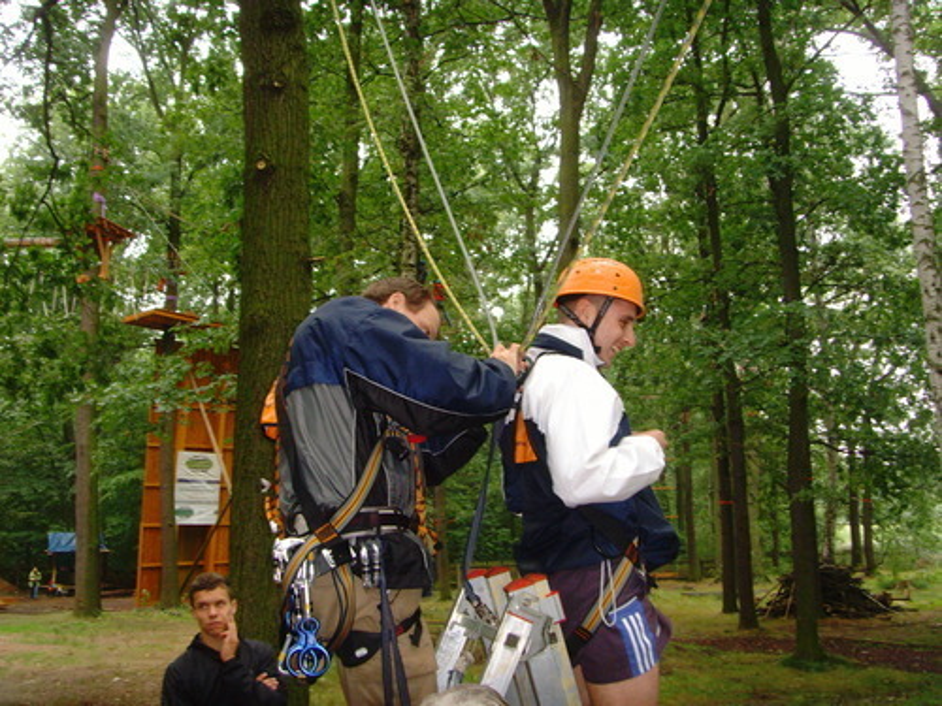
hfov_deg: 47.9
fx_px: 1061
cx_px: 471
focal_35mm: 39
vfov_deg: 36.8
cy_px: 353
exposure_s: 1/45
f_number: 3.5
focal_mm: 6.6
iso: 200
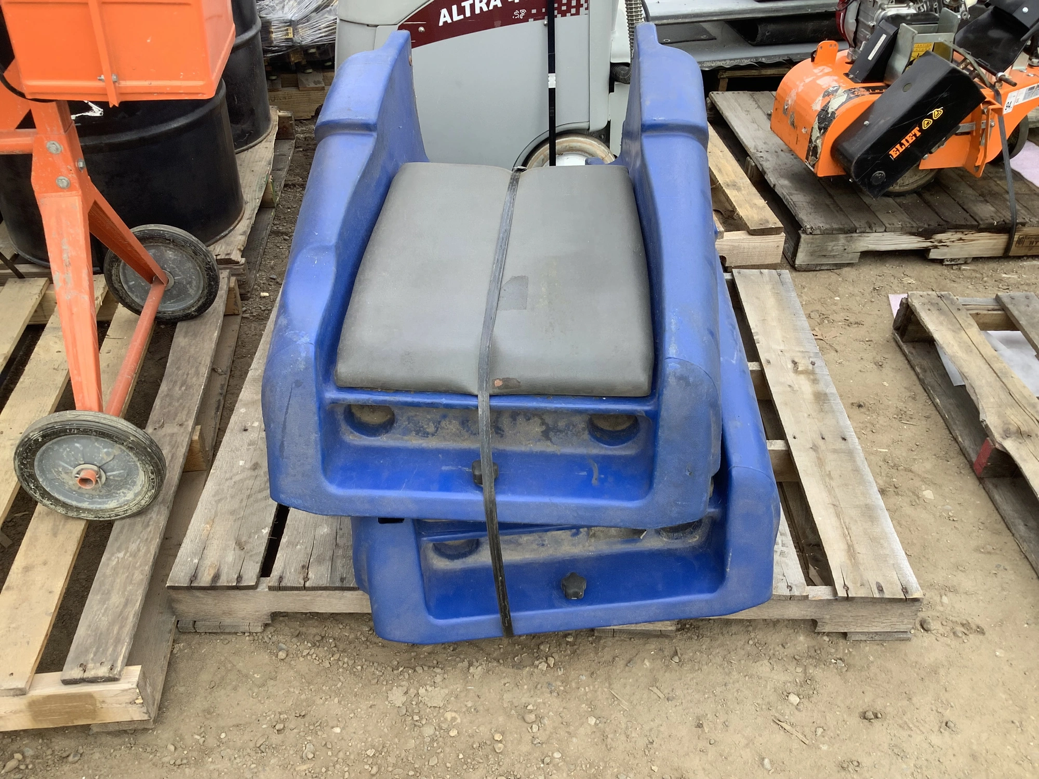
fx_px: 930
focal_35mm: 31
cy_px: 390
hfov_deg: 58.4
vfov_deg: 45.4
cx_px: 520
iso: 25
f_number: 2.4
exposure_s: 1/120
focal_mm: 3.3
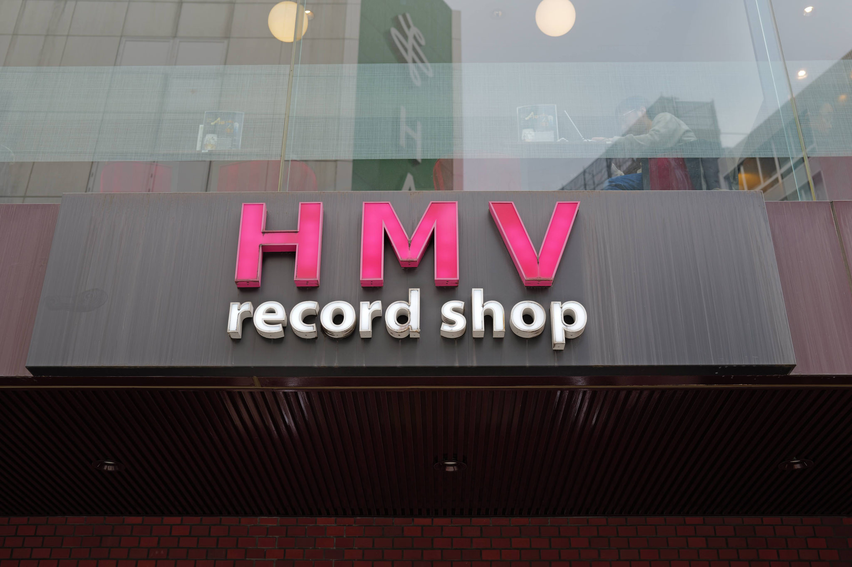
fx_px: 1017
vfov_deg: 31.2
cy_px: 284
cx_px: 426
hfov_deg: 45.5
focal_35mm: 43
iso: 100
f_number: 3.5
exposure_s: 1/160
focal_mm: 43
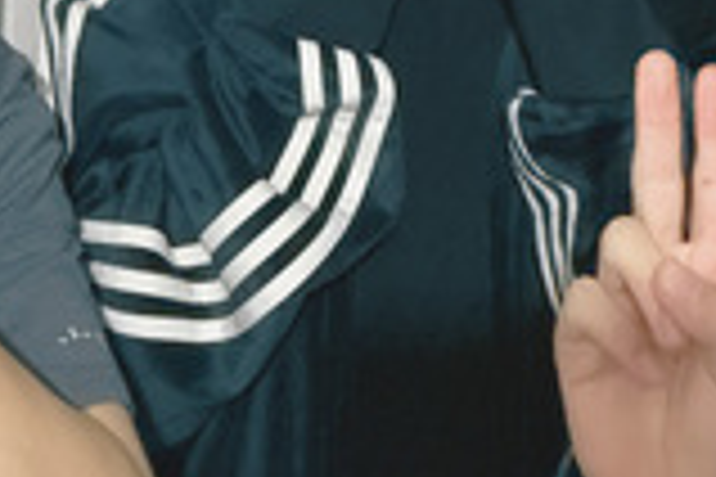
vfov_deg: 16.2
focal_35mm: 77
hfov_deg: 26.2
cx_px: 266
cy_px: -245
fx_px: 1531
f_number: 1.9
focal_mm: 2.69
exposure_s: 1/25
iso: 640
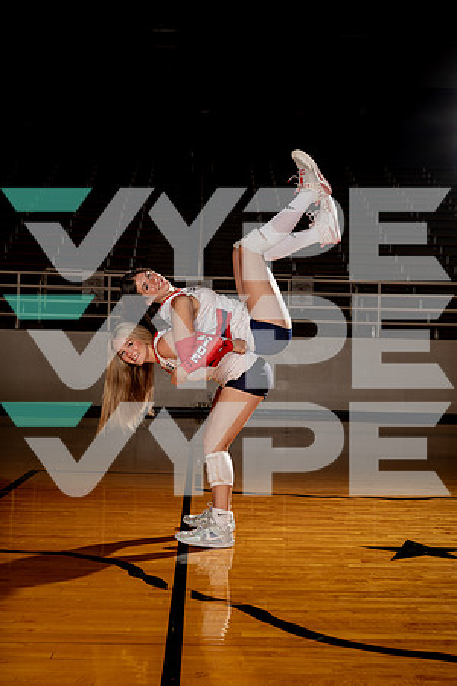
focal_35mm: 52
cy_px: 343
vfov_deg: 38.2
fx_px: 990
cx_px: 228
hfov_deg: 26.0
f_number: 5.6
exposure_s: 1/250
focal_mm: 52
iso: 100
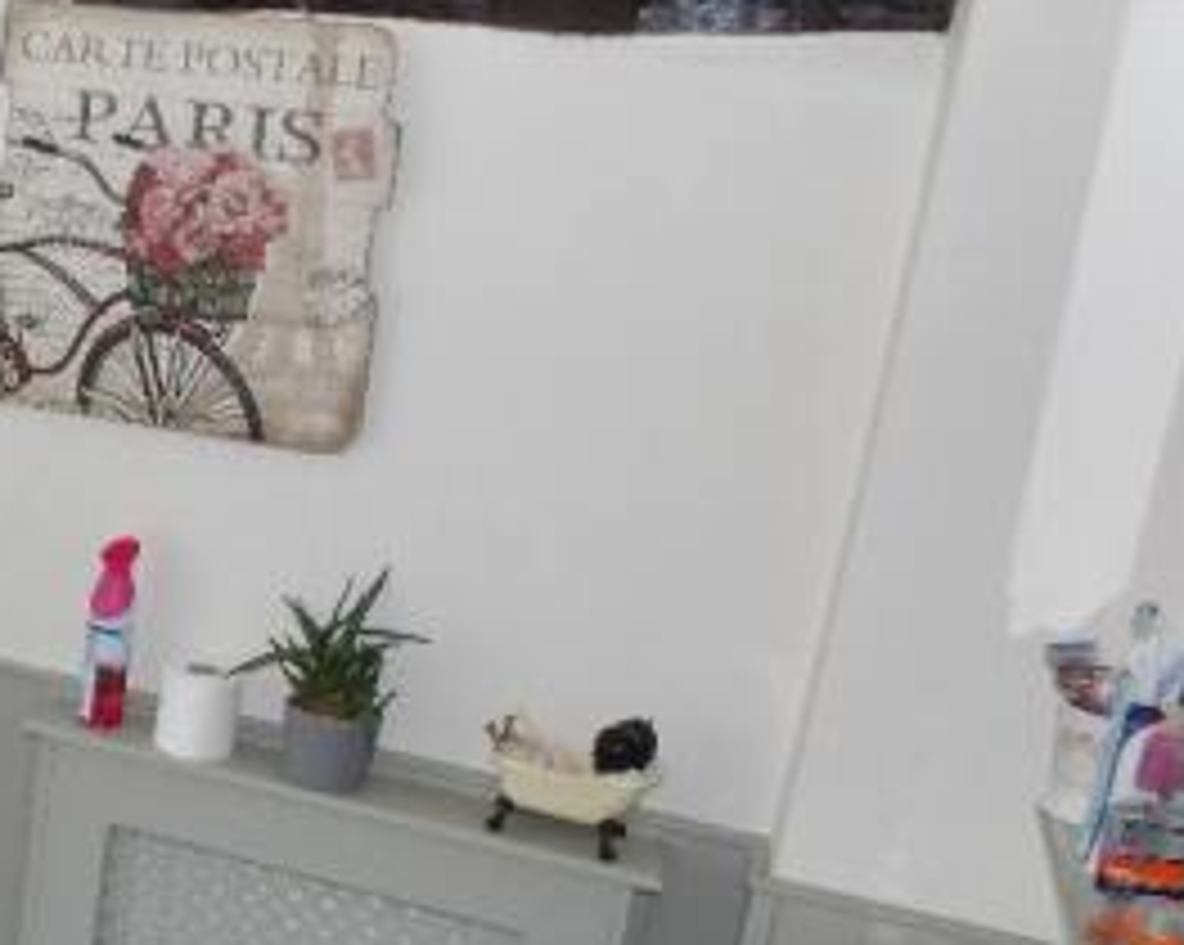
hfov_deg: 32.3
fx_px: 1821
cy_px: 583
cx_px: -79
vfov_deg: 29.0
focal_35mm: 52
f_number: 4.1
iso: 127
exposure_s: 1/30
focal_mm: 4.3
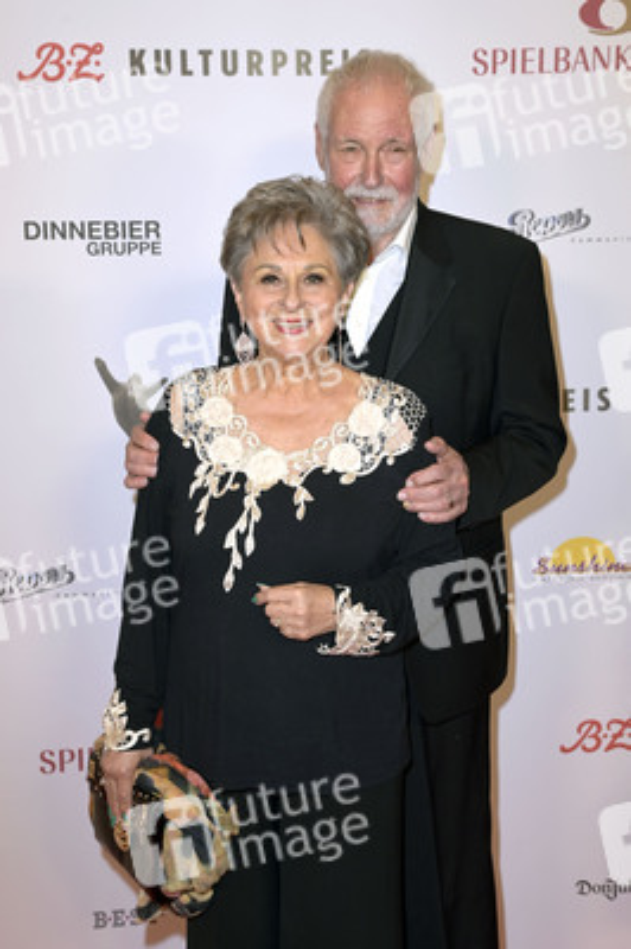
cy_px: 474
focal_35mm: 58
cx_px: 316
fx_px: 1527
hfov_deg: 23.3
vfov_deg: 34.5
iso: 640
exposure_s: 1/160
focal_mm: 58
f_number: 5.6
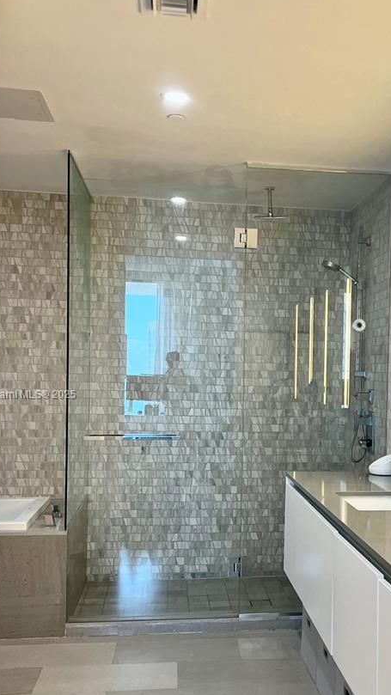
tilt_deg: -1.6
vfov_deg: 48.2
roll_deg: -1.7
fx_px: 774
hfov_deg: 27.8
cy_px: 395
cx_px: 305
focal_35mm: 42
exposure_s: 1/120
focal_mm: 5.7
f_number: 1.5
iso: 100
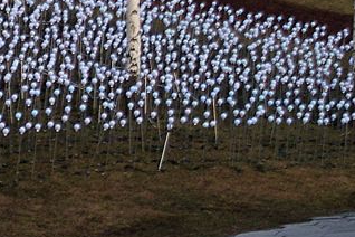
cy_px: 78
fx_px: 2741
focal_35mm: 278
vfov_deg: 4.9
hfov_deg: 7.3
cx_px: -81
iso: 100
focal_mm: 35
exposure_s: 1/500
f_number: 4
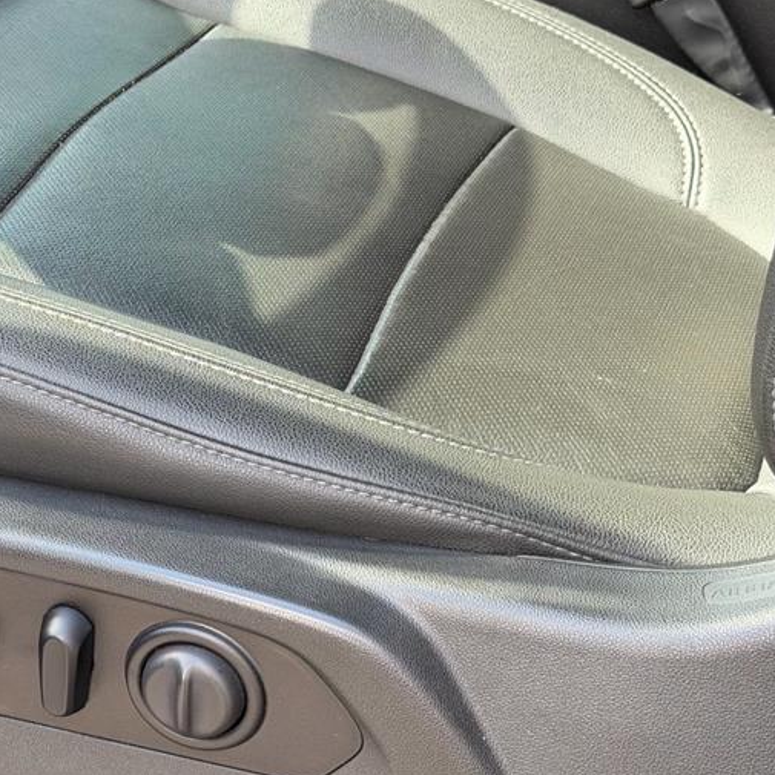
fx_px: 2178
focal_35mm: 86
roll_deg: +4.4
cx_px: 166
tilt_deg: -27.2
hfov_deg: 20.0
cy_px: 437
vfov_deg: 20.2
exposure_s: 1/177
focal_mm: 6.76
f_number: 1.78
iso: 80
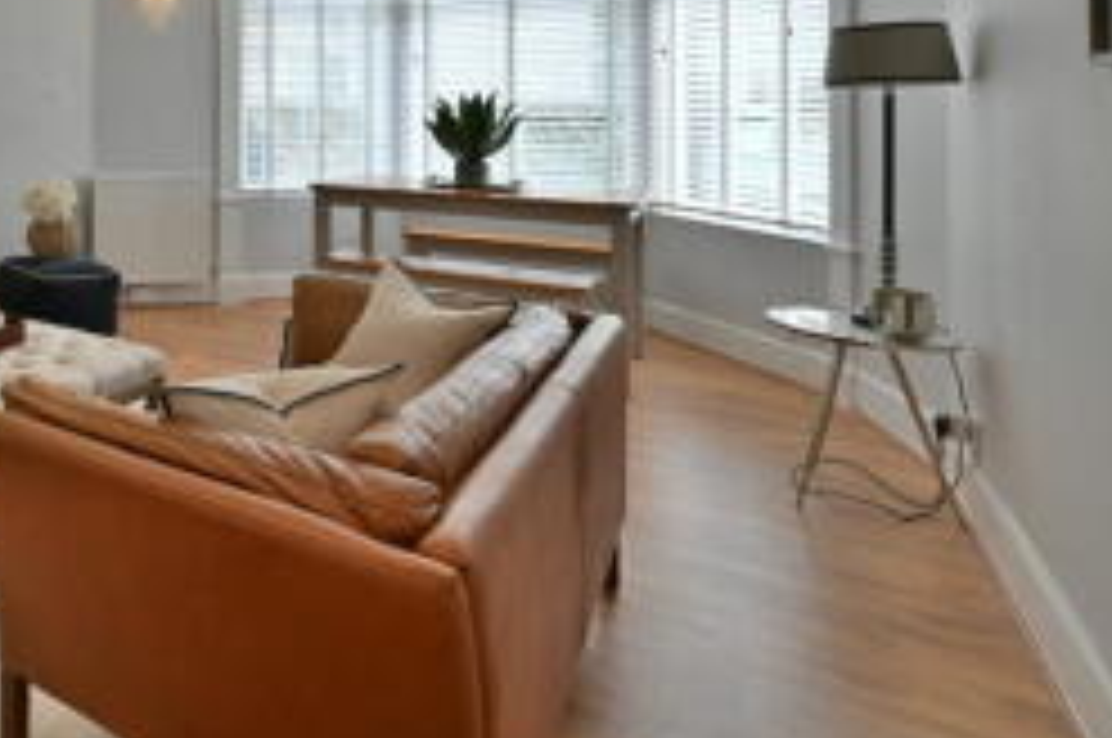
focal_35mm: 27
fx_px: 833
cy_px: 101
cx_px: 68
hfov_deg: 56.1
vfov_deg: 44.3
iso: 125
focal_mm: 14
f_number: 10
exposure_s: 1/2.5
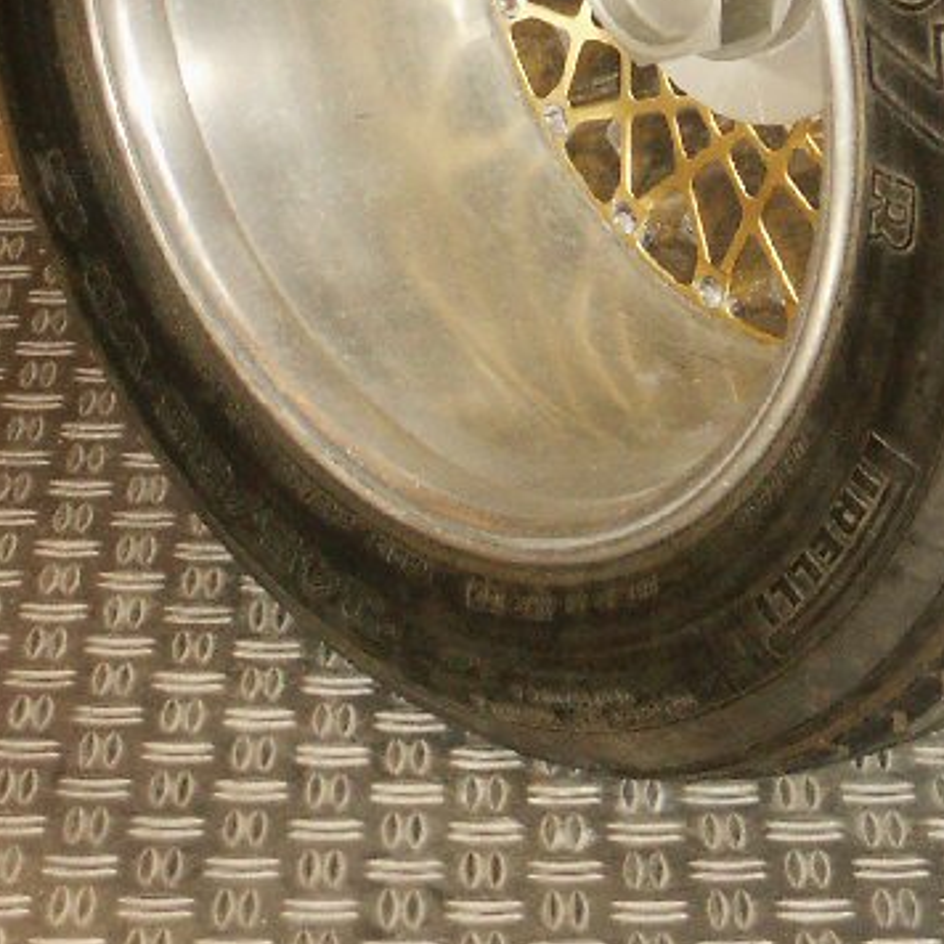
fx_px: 4319
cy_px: -21
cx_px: 660
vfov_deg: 12.3
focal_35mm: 140
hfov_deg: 12.4
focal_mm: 11.47
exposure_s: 1/45
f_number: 3.6
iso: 200
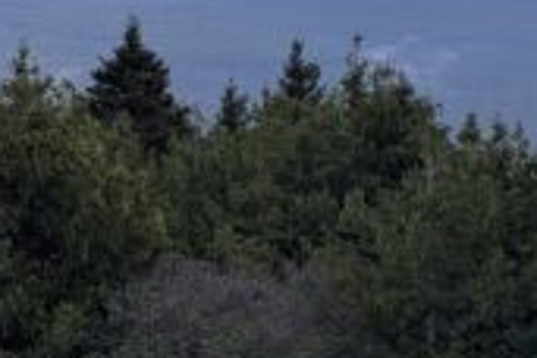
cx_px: -634
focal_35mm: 112
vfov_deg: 11.9
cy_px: -122
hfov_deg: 14.2
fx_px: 1671
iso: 44
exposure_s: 1/30
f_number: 1.7
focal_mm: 4.53
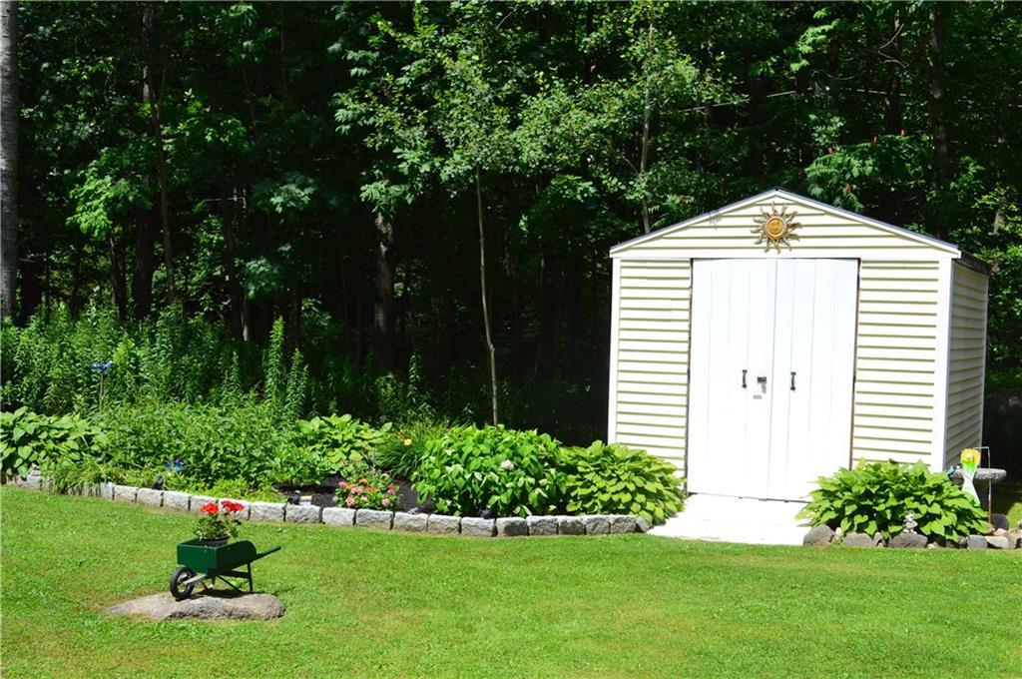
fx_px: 1106
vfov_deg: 34.1
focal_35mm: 39
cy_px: 340
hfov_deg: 49.6
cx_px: 511
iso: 400
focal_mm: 26
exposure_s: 1/320
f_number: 10
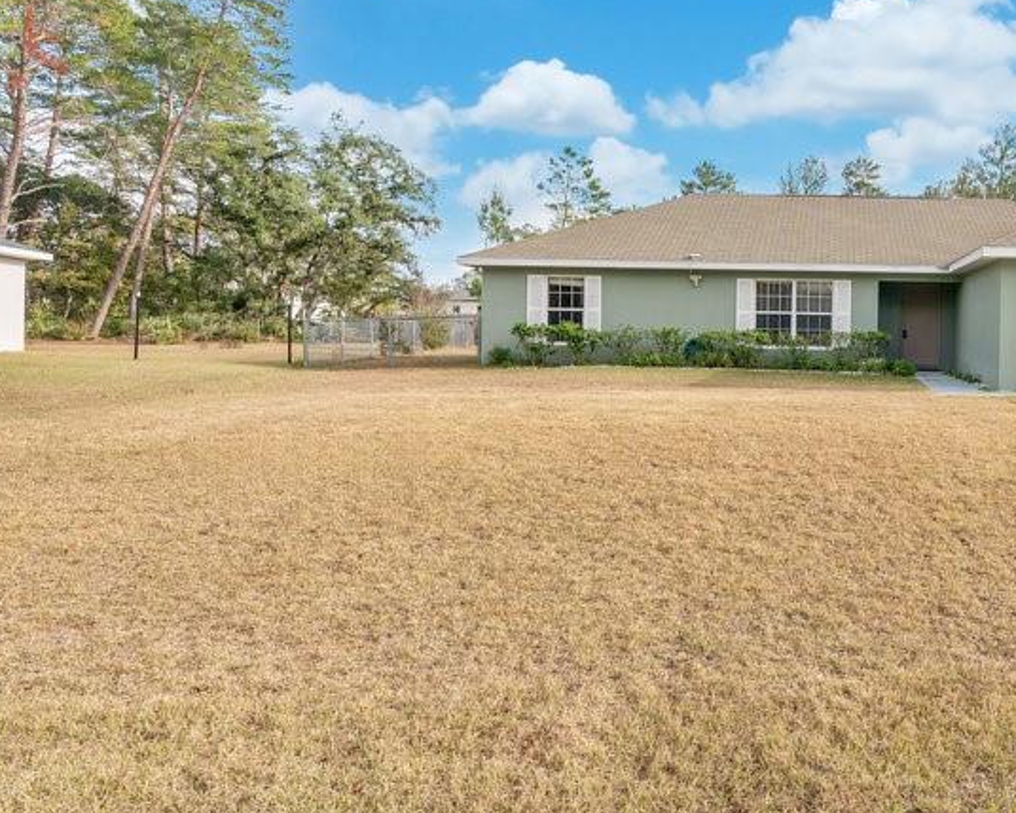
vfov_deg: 51.3
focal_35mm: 28
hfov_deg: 56.0
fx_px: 842
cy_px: 334
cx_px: 864
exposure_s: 1/160
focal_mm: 16
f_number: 10
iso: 100
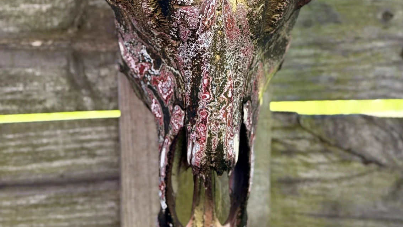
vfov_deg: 15.8
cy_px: -32
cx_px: 206
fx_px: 791
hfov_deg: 28.6
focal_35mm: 74
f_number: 1.78
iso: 64
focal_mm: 6.76
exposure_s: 1/450
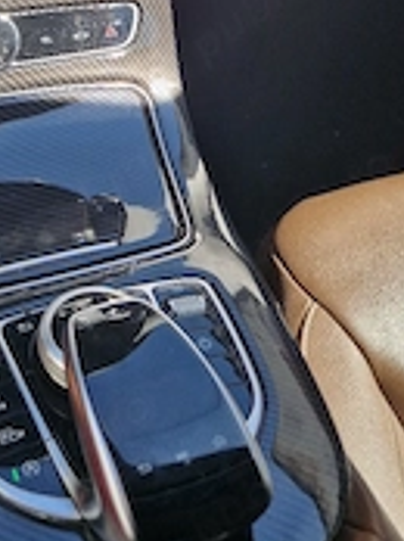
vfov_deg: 33.6
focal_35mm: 53
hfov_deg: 27.2
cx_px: 112
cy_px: 22
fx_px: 827
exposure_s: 1/435
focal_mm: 5.4
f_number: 1.8
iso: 50
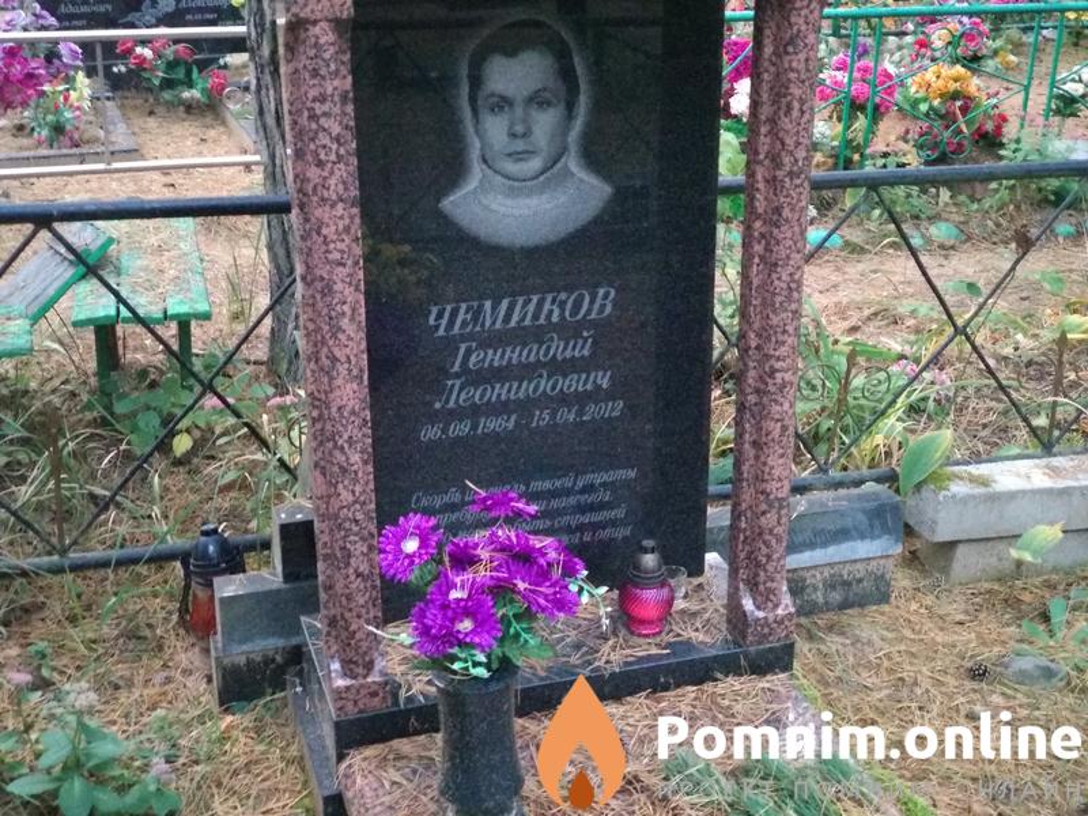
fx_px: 1634
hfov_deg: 36.8
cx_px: 544
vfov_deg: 28.0
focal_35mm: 52
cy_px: 408
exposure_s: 1/30
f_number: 2.6
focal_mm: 5.99
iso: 3200
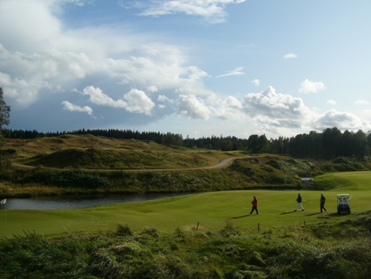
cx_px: 186
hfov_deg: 52.6
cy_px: 140
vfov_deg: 40.7
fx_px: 375
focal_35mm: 35
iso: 50
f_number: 8
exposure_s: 1/320
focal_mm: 5.8
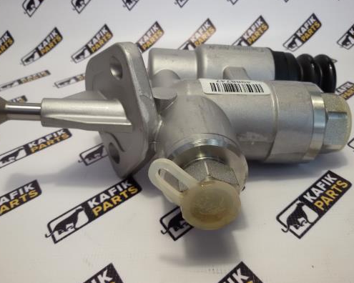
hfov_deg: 54.2
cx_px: 171
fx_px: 346
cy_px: 140
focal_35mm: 33
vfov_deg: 44.5
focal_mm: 2.93
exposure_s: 1/33
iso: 50
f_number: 2.4
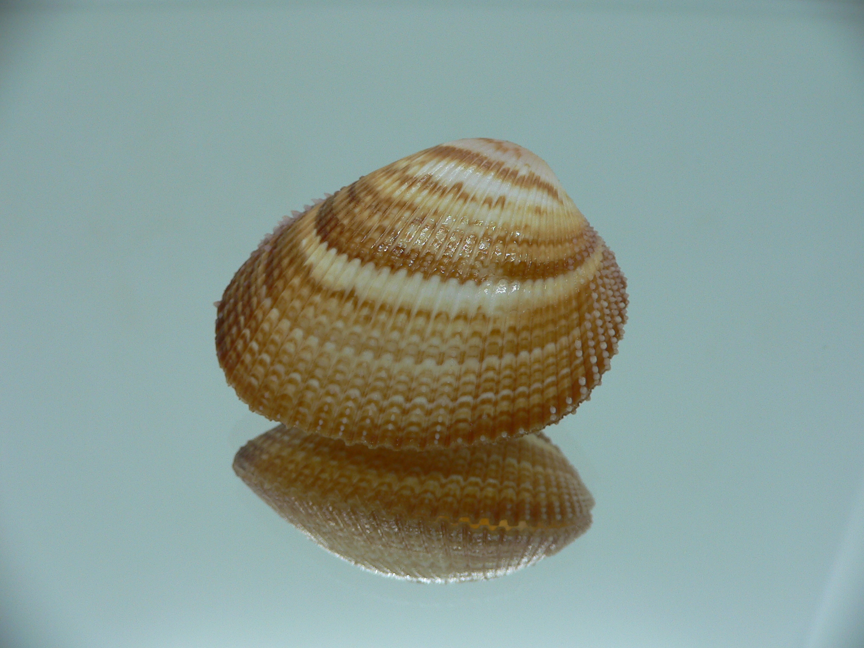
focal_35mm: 35
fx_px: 874
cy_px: 324
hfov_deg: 52.6
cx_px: 432
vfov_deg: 40.7
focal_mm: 4.6
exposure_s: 1/60
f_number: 2.8
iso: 80
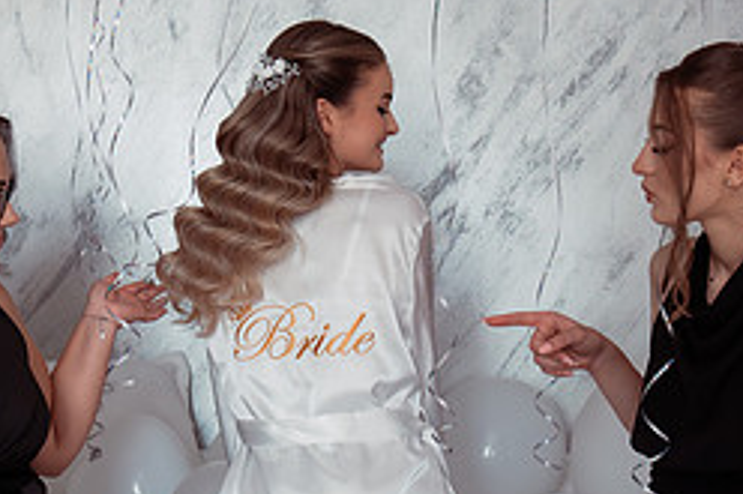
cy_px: 346
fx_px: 1588
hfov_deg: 26.3
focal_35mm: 77
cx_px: 354
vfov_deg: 17.6
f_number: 3.5
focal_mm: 30
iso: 1000
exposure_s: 1/160
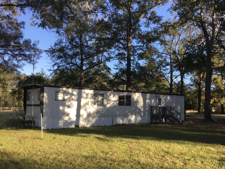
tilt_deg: +3.8
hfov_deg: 54.0
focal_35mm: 34
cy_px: 90
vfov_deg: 41.8
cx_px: 115
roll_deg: -0.6
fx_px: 221
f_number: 2.4
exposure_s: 1/443
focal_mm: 3.3
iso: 25
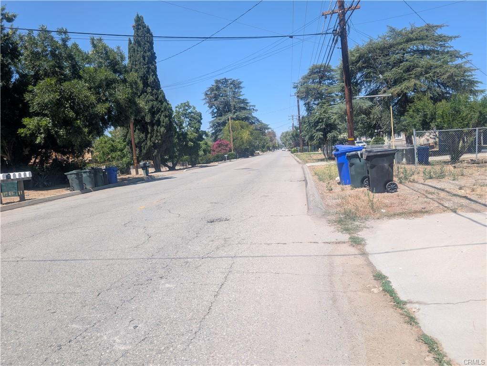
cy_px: 183
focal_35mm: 24
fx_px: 338
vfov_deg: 56.9
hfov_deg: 71.5
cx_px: 244
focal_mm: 6.9
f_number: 1.68
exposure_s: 1/808
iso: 23
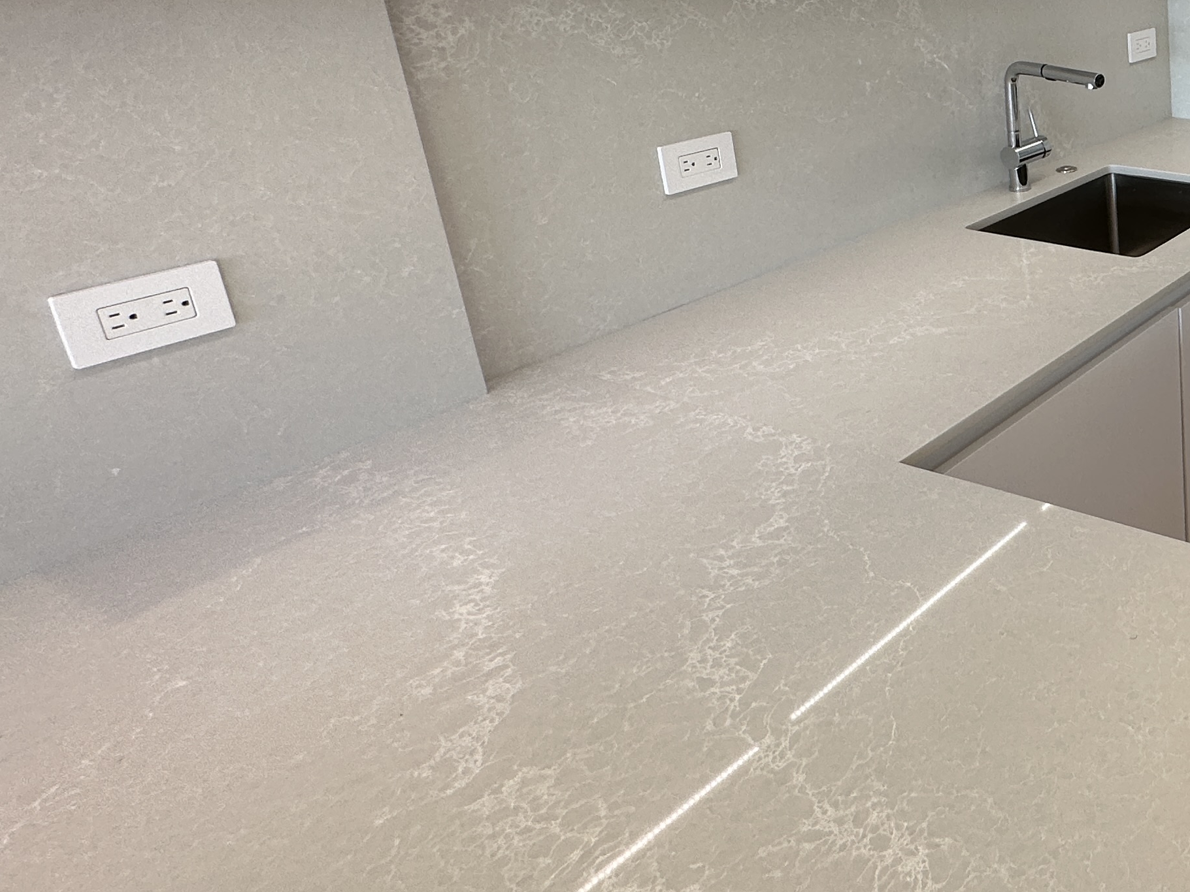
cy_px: 209
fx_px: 1066
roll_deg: +0.2
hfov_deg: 44.6
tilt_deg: -16.5
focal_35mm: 31
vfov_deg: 43.8
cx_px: 1306
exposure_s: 1/120
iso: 50
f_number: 2.2
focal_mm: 2.22
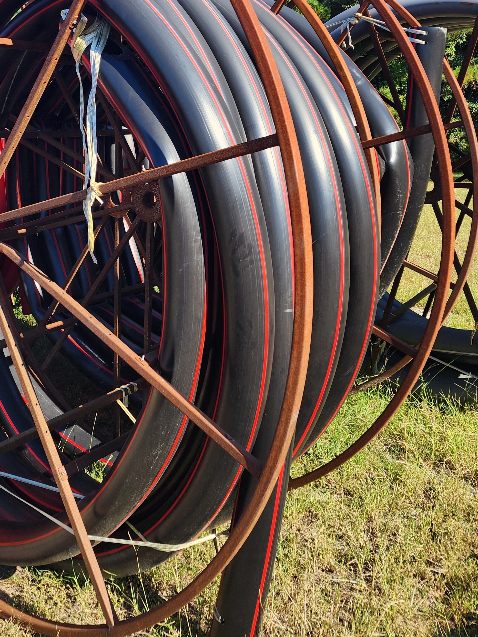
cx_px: 139
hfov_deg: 38.0
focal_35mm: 37
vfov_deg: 48.5
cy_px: 172
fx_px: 681
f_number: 1.8
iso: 12
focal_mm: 6.4
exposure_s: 1/316
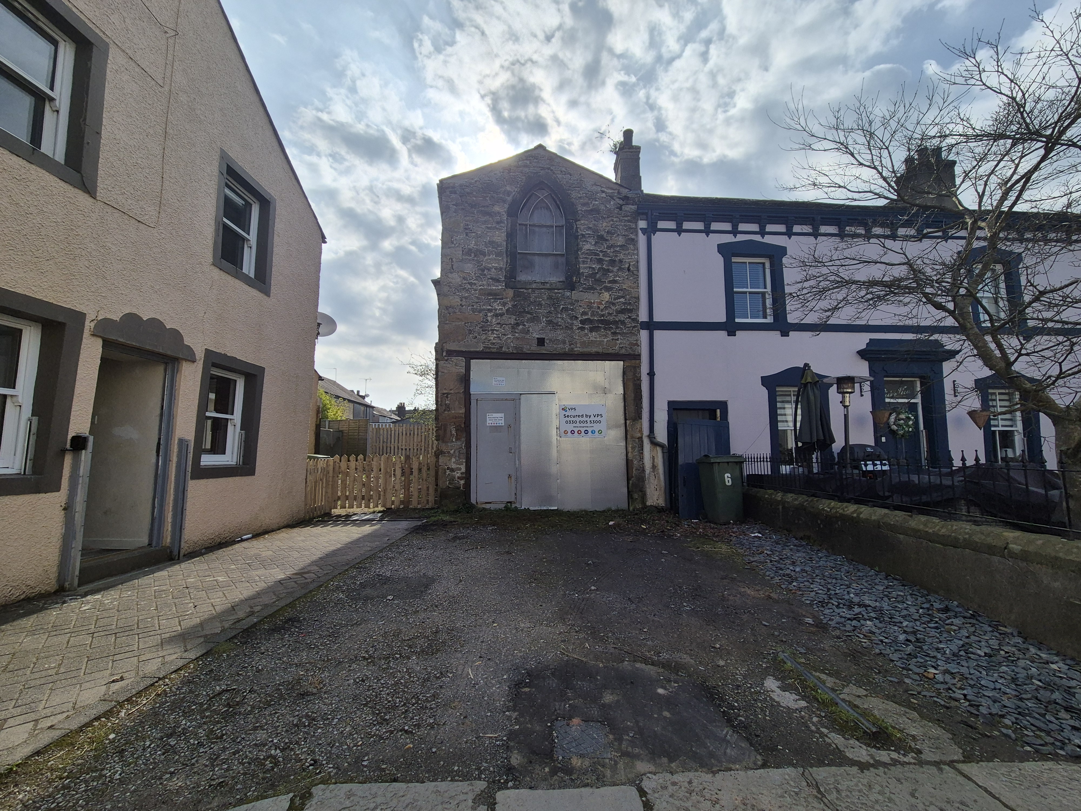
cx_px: 540
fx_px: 406
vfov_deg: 89.9
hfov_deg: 106.2
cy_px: 406
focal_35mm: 13
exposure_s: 1/3848
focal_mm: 2.2
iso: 50
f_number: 2.2
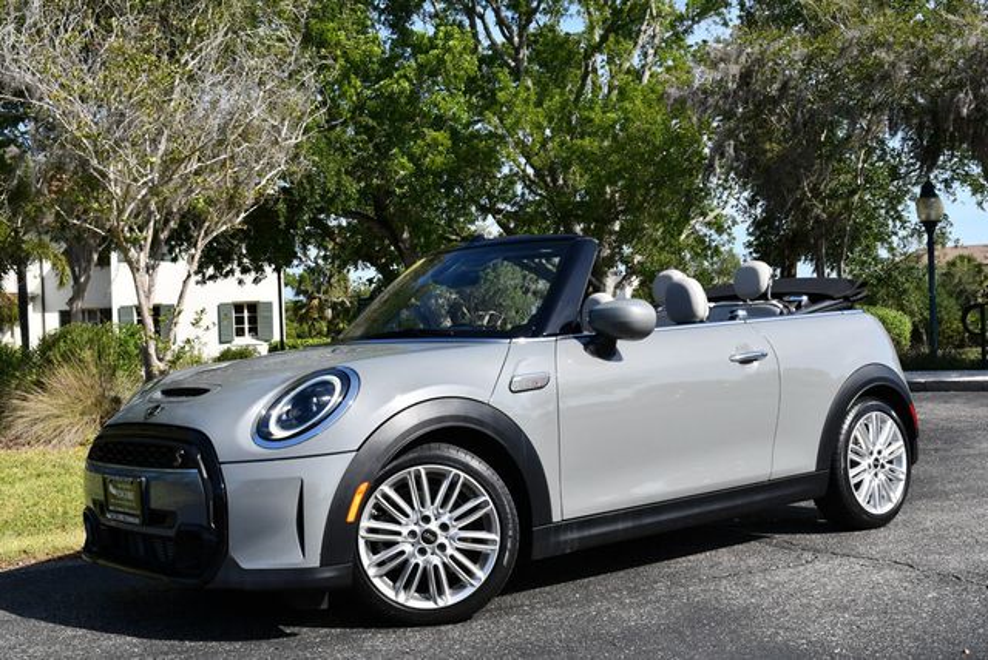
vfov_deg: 28.1
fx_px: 1318
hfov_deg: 41.1
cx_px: 494
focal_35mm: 48
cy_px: 330
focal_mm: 24
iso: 110
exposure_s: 1/250
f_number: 8
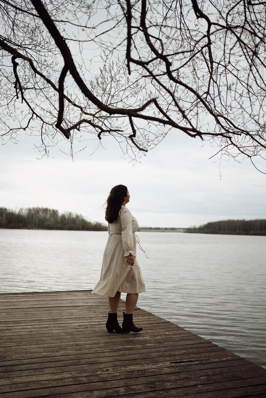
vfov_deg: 54.4
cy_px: 199
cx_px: 133
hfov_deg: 37.9
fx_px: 388
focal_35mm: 35
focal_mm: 35
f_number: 1.6
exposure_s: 1/200
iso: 100
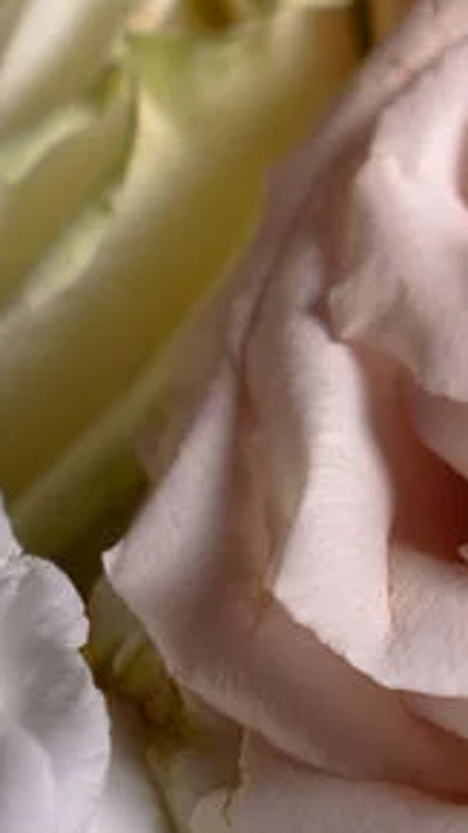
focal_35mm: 415
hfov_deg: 2.9
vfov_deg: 5.2
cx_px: 1387
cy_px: 85
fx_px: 9161
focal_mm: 75
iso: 320
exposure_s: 1/200
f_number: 4
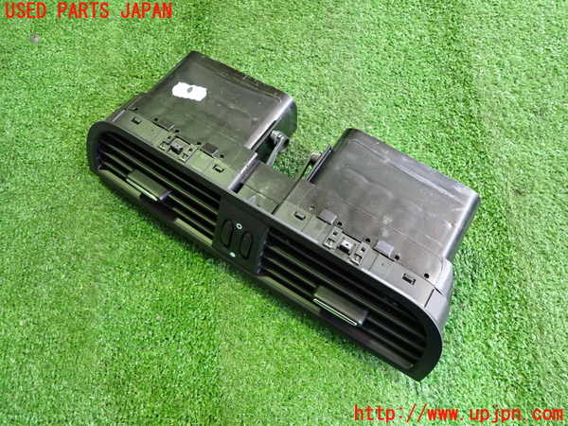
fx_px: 410
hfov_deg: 69.4
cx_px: 284
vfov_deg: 54.9
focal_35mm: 25
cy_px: 213
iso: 640
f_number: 2
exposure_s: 1/40
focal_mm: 4.5
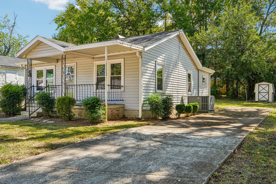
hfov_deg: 61.9
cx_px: 138
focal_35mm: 30
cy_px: 92
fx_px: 230
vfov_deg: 43.6
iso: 100
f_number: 8
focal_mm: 20
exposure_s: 1/30
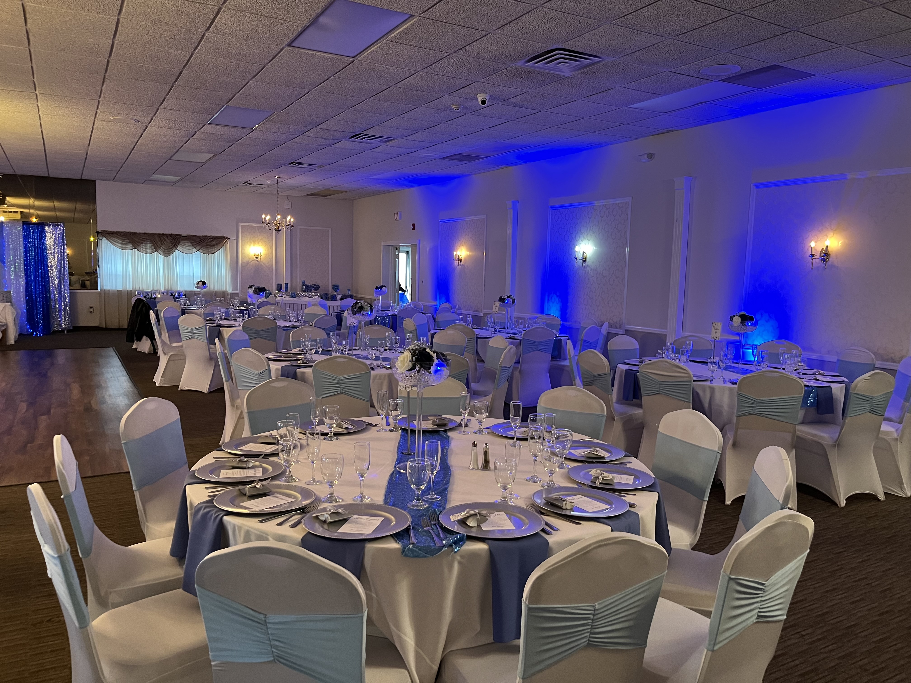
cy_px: 342
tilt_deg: -5.5
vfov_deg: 53.1
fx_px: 684
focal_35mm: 26
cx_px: 456
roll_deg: -1.8
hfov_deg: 67.3
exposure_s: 1/60
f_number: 1.6
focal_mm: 5.1
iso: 400
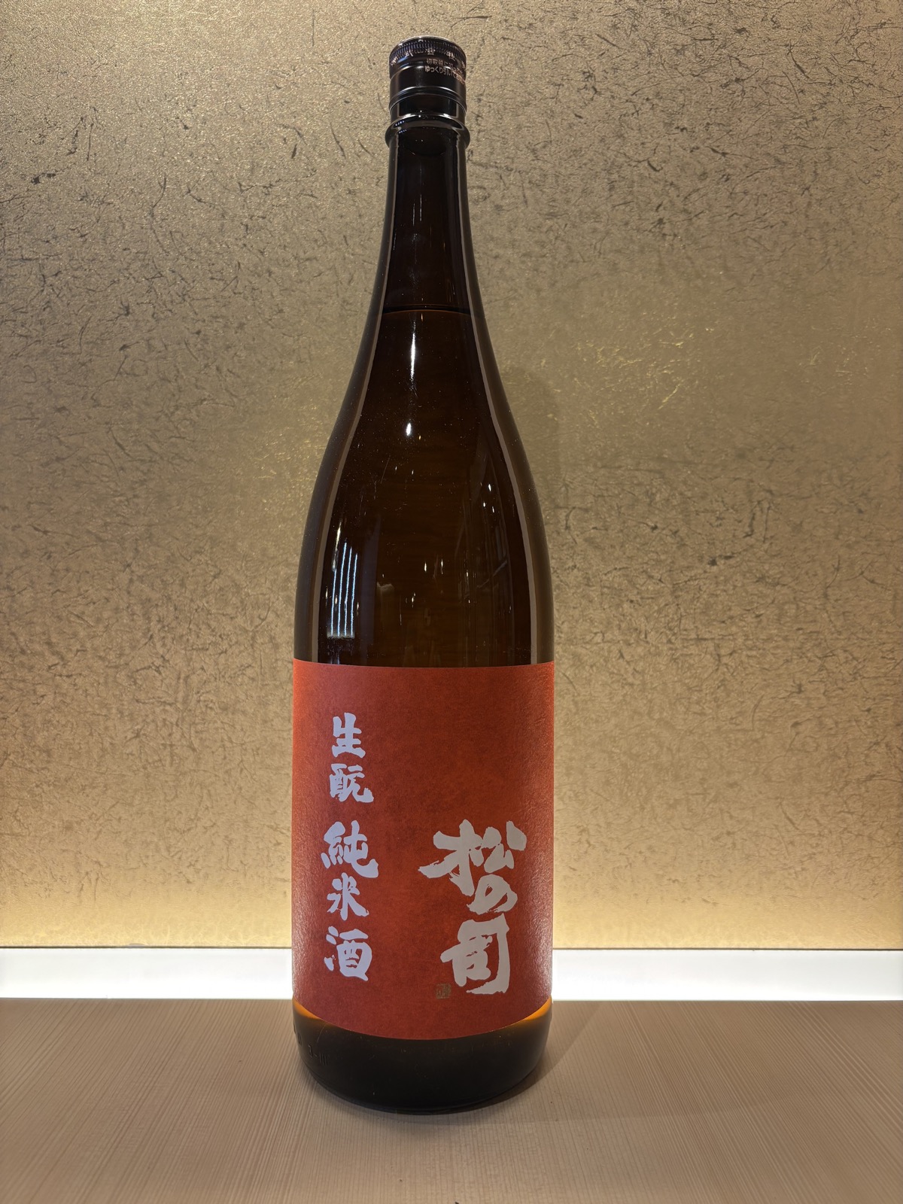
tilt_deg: -1.5
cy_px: 602
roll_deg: -0.3
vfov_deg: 67.3
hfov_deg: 53.1
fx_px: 904
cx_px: 452
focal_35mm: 26
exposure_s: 1/100
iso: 64
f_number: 1.6
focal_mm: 5.96
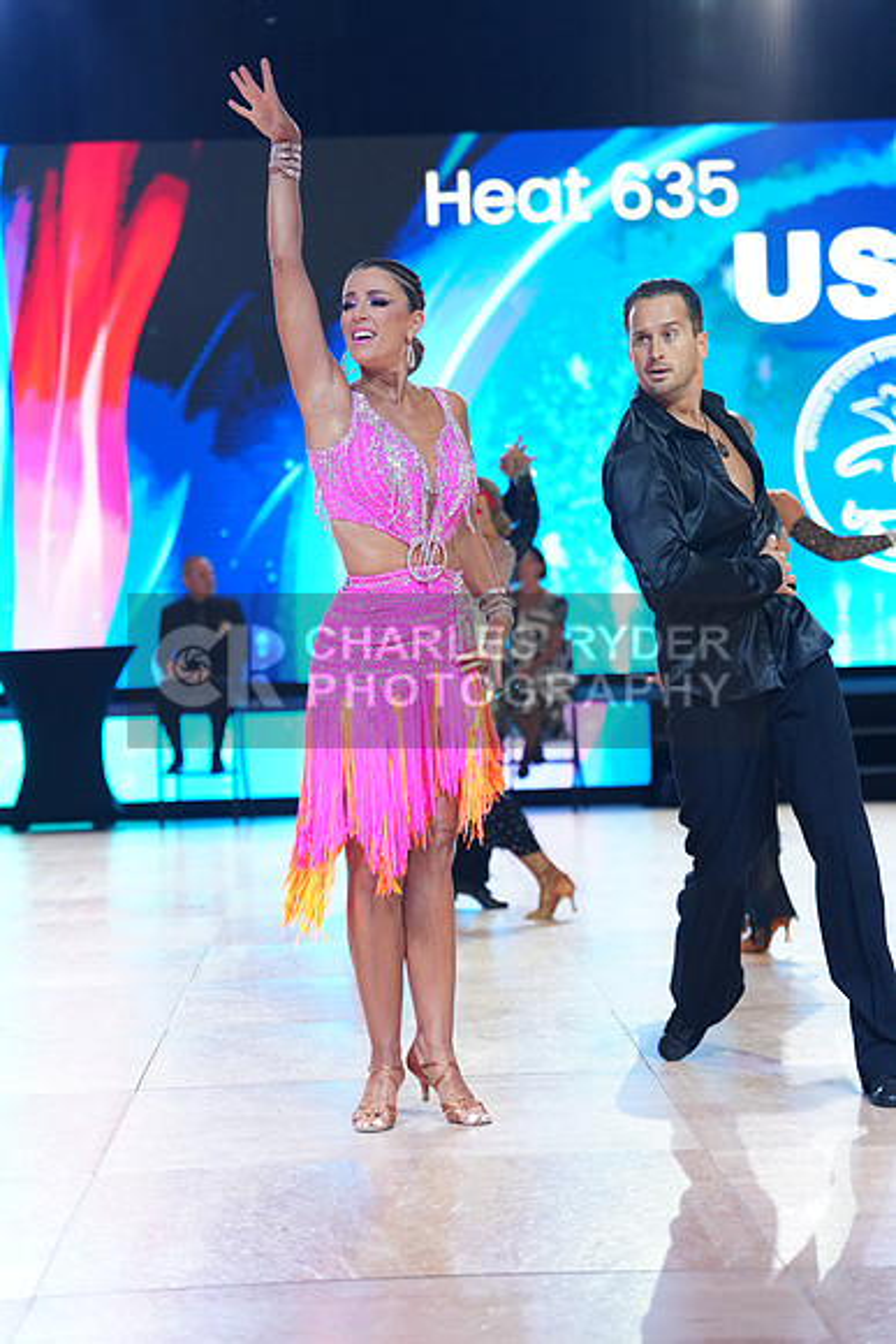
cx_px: 448
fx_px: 3171
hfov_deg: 16.1
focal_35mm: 85
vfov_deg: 23.9
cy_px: 672
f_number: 2.8
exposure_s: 1/400
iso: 2000
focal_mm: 85
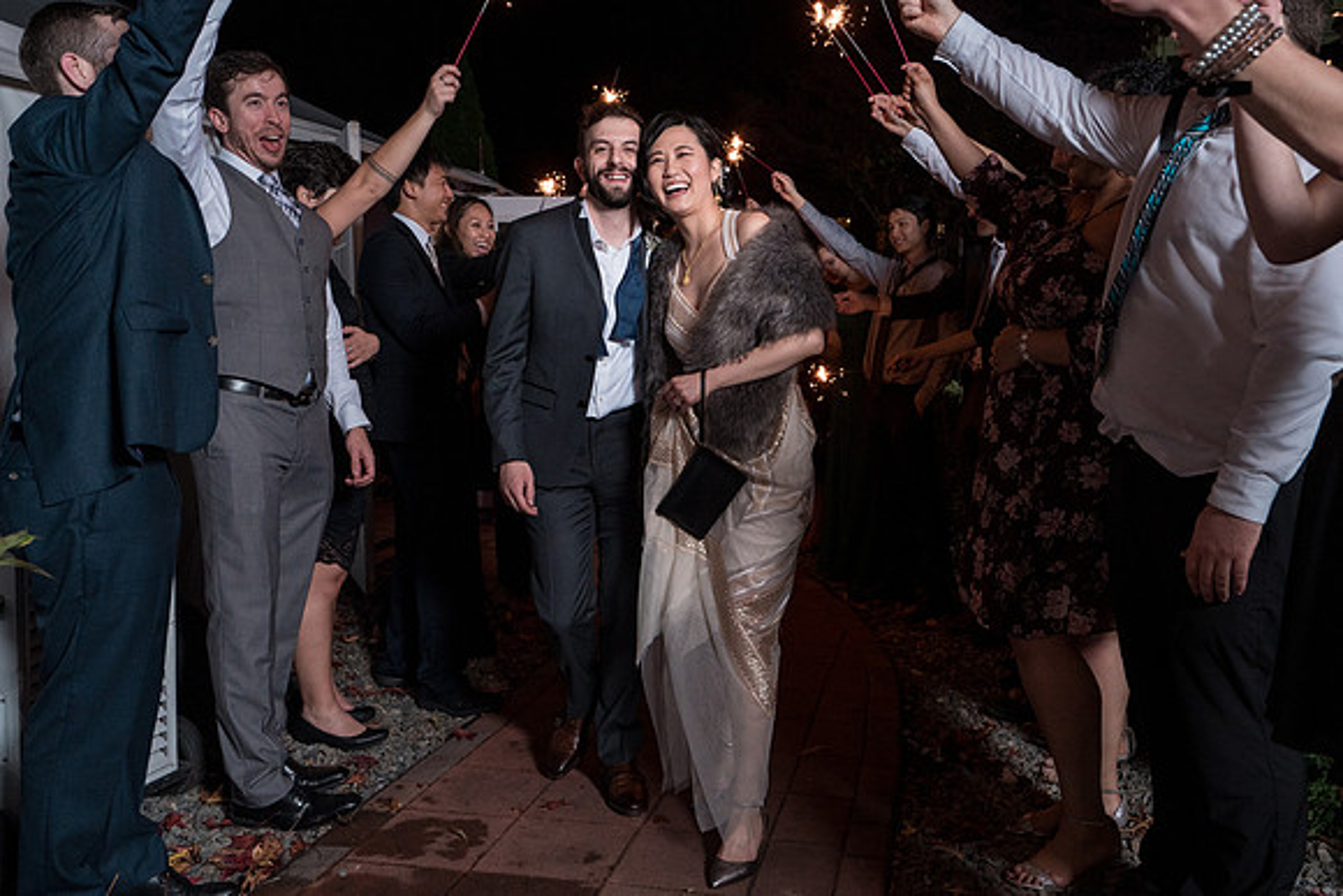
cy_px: 438
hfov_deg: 61.6
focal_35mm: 30
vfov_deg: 43.4
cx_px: 693
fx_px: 1127
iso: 2000
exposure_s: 1/200
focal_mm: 29
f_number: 5.6
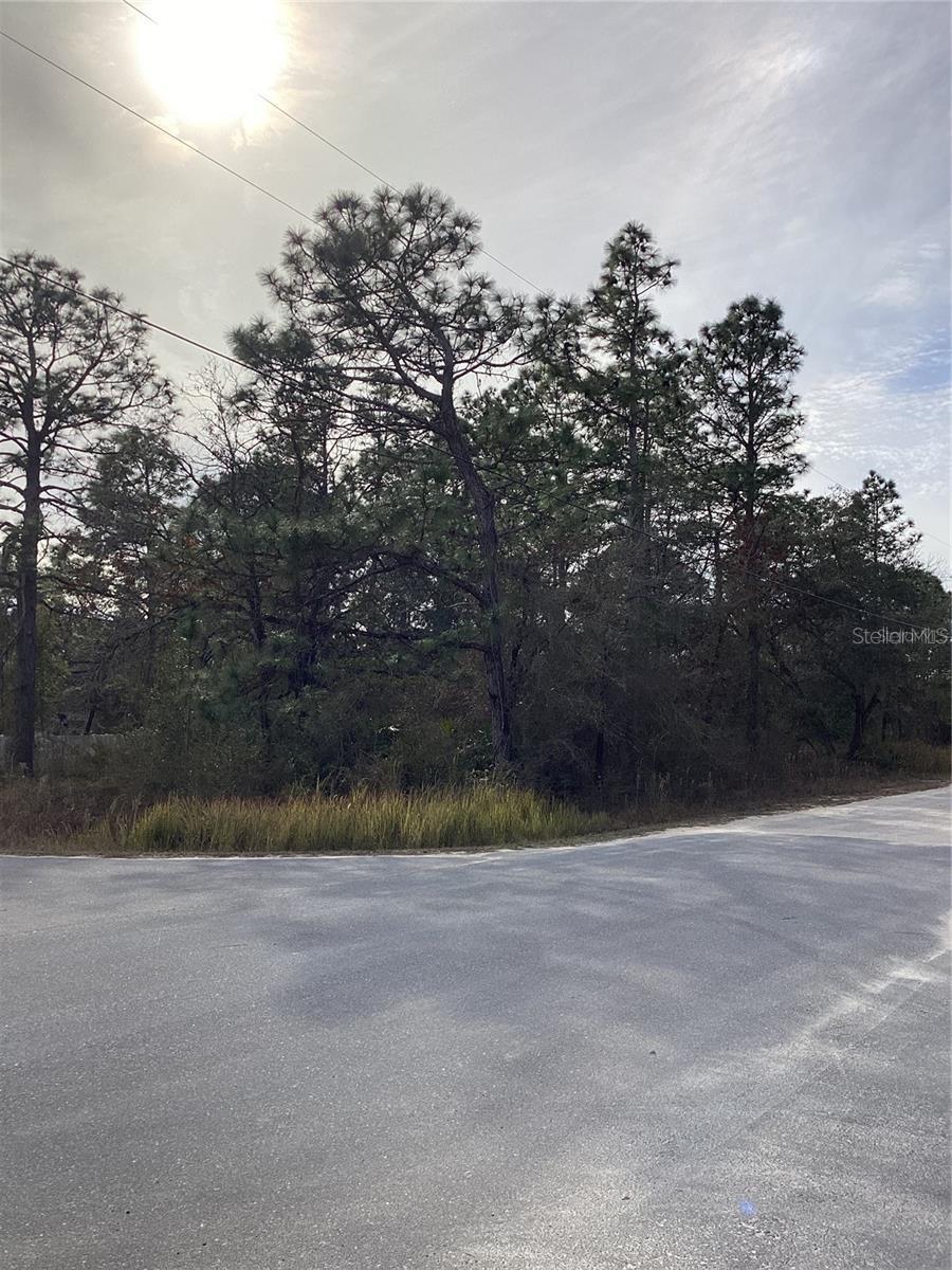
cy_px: 635
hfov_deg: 45.4
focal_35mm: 31
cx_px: 476
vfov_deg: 58.4
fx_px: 1137
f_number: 2.4
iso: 25
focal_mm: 3.3
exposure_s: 1/2262
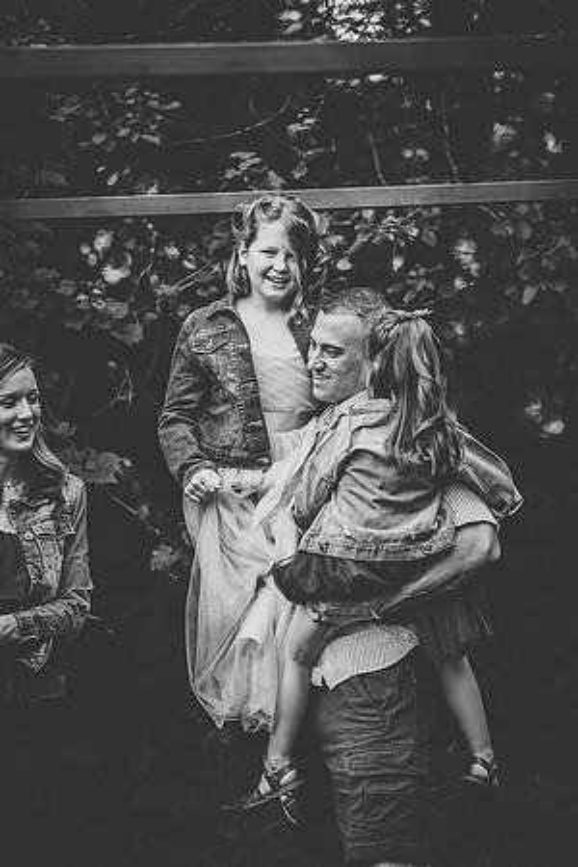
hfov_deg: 10.2
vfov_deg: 15.2
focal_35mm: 135
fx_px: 3251
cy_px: 434
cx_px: 289
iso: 640
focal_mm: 135
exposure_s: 1/2000
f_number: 2.8
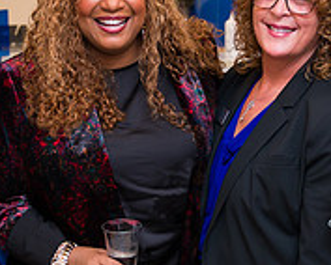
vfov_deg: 17.3
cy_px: 118
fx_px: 873
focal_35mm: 89
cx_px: 185
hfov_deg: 21.5
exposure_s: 1/200
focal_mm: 29
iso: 400
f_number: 3.2
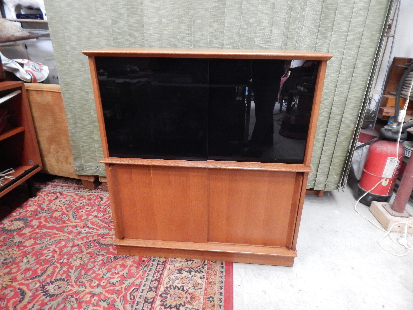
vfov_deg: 61.1
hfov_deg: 76.4
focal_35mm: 22
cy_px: 155
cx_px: 206
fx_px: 262
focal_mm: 4
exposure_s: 1/4
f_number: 3
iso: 800
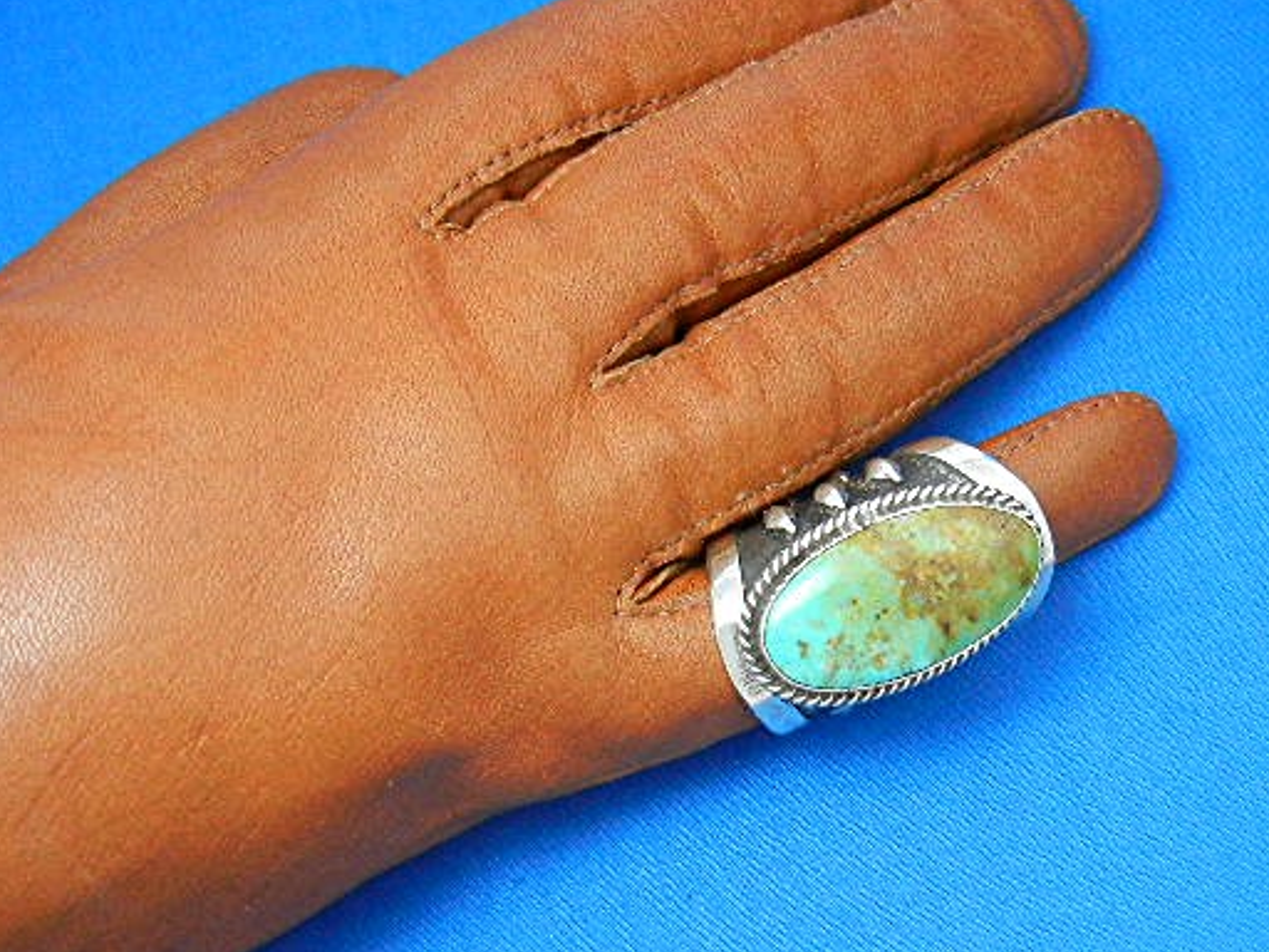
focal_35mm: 65
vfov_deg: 22.6
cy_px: 540
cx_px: 741
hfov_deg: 29.8
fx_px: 2383
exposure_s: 1/7.7
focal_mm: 9.3
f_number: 3.9
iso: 200
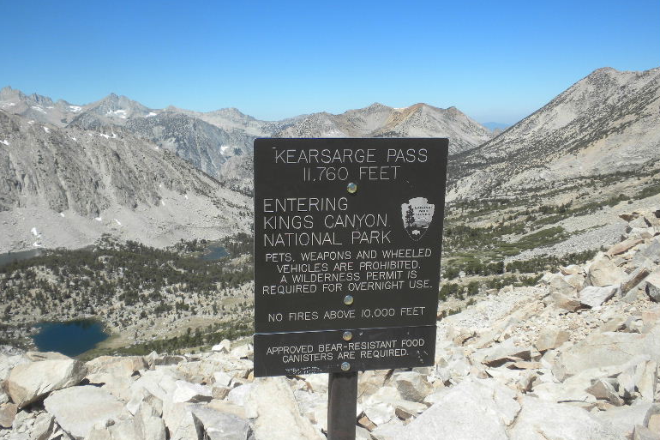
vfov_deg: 34.2
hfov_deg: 49.6
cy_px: 208
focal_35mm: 39
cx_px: 332
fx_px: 715
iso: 64
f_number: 10
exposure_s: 1/118
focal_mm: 6.6
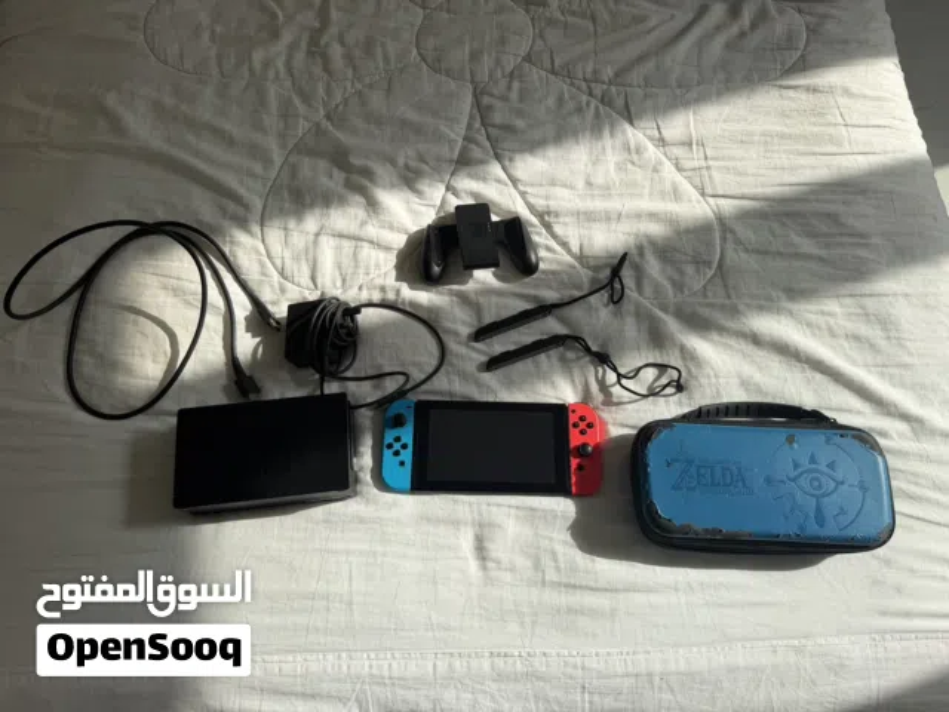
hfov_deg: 71.6
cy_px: 356
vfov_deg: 56.8
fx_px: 658
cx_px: 474
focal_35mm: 24
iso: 80
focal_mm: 6.76
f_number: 1.78
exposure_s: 1/497
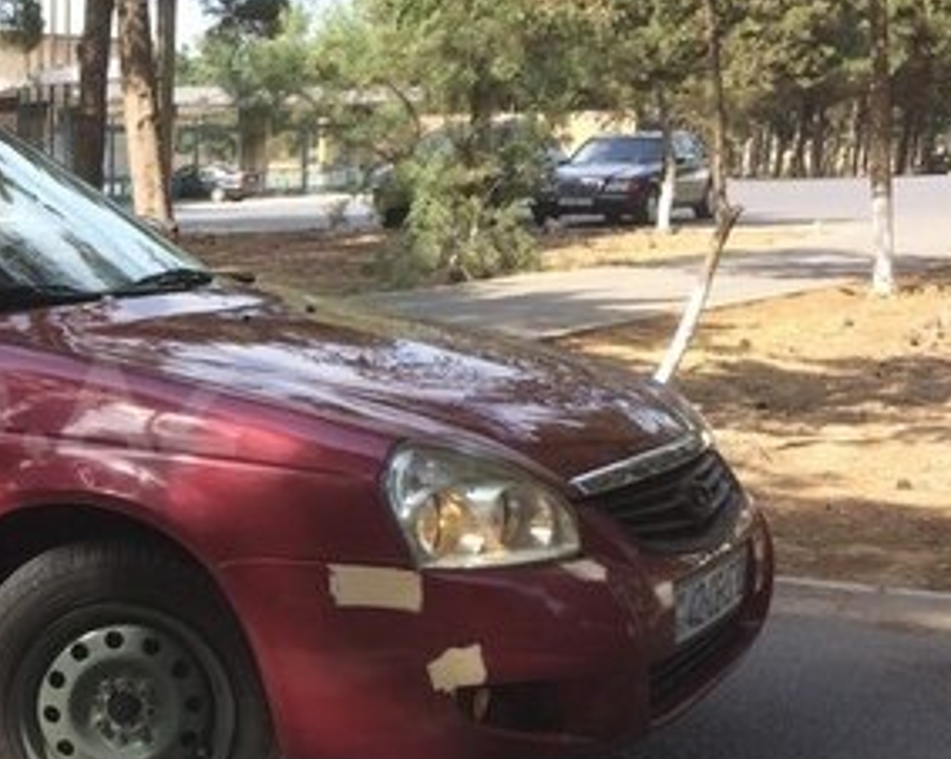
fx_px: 1856
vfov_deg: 23.1
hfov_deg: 26.4
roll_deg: -0.8
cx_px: -108
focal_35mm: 66
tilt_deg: -7.5
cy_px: 405
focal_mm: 4.15
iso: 32
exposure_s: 1/595
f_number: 2.2
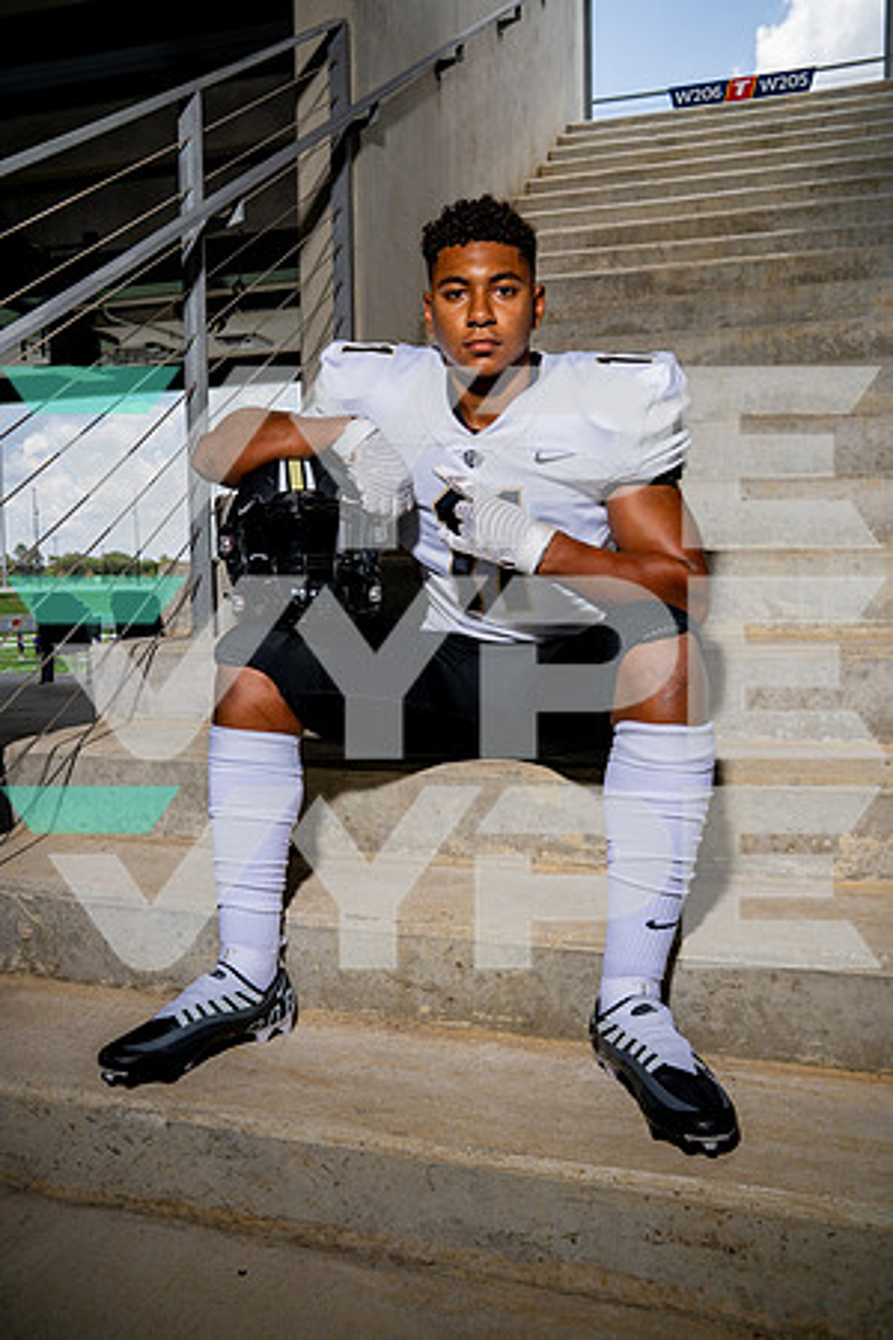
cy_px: 670
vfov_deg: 63.7
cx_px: 446
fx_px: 1079
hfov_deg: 45.0
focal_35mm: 29
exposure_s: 1/250
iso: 100
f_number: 8
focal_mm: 29
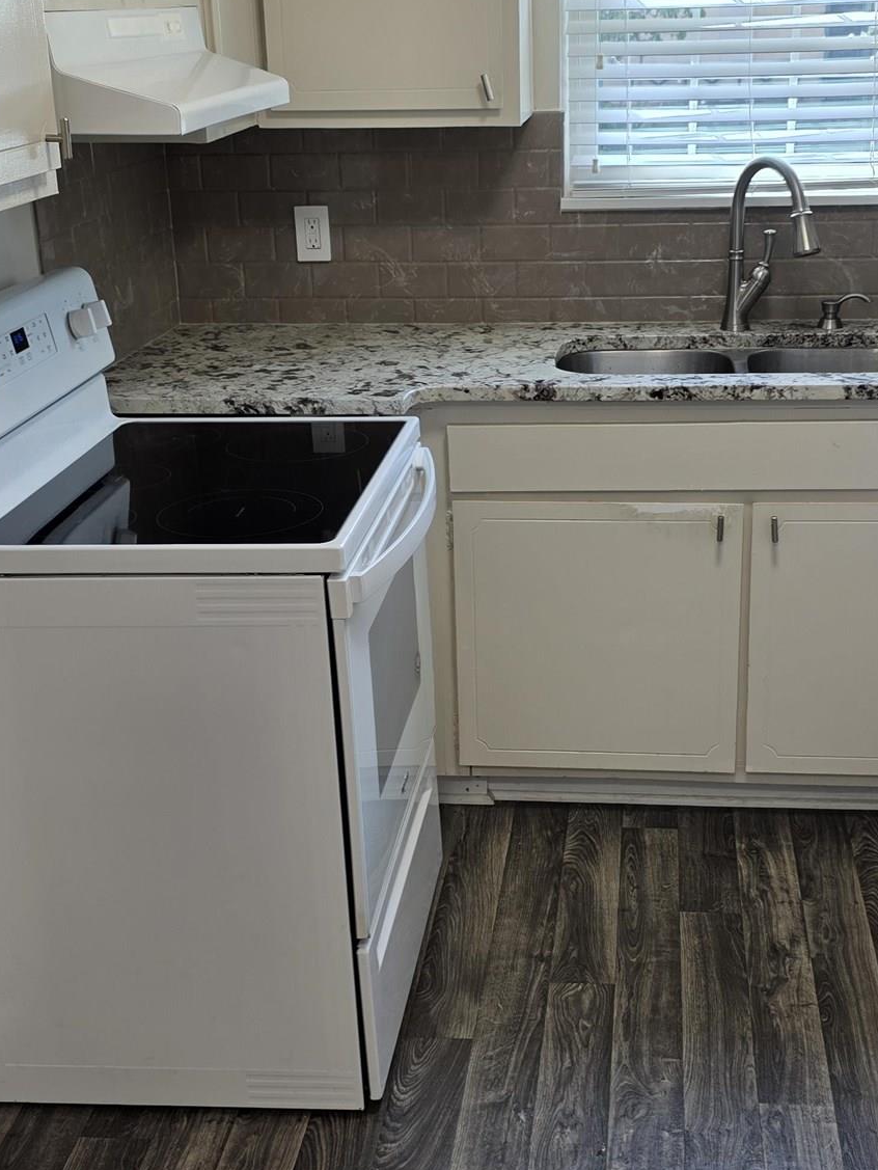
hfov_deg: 30.8
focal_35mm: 47
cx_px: 520
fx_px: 1589
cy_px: 568
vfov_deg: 40.4
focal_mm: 6.3
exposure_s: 1/120
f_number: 1.7
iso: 50
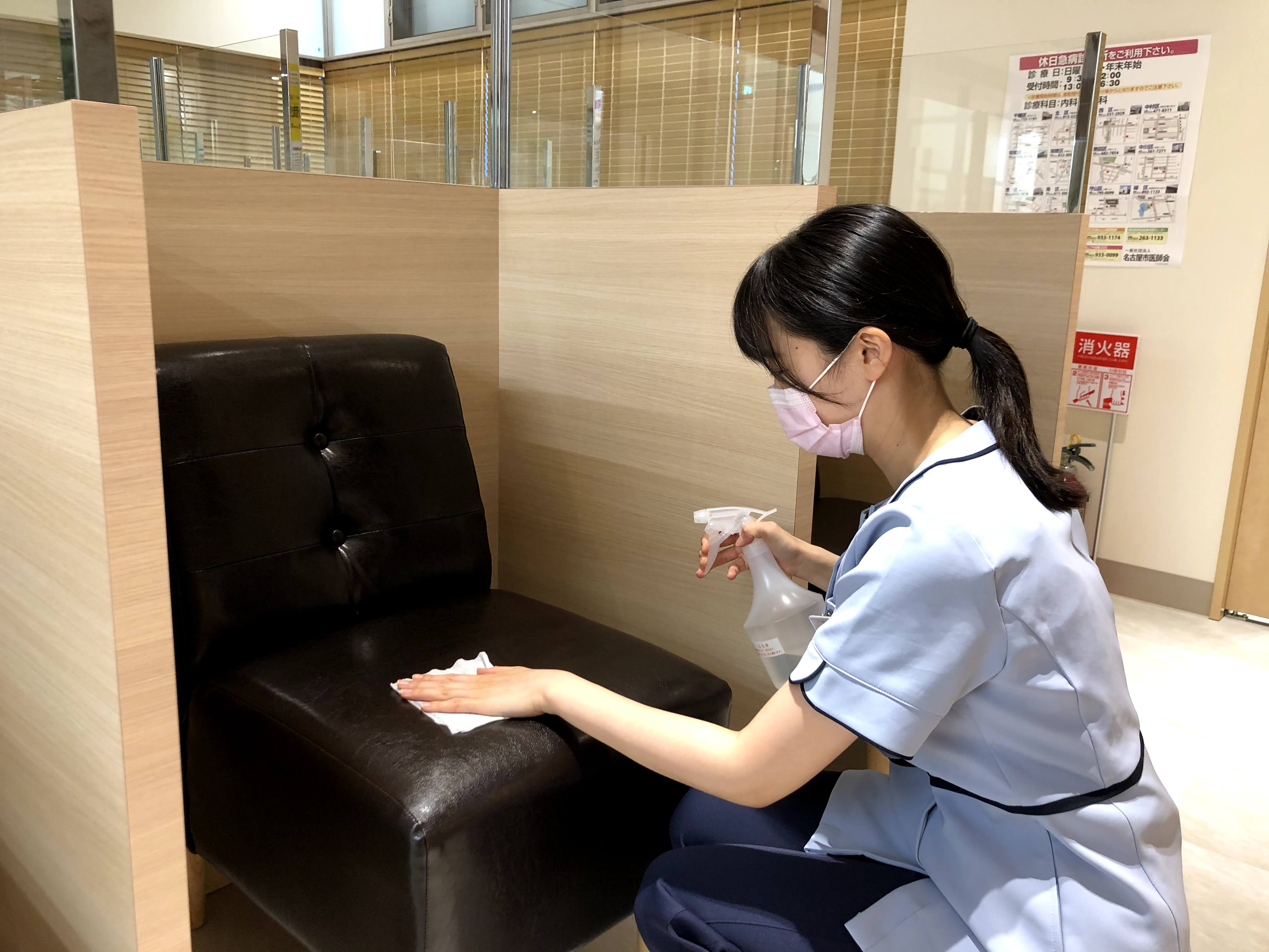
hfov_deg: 63.4
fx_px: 1026
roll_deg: -1.5
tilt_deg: -13.5
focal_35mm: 28
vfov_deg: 49.7
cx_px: 634
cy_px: 476
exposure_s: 1/24
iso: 40
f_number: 1.8
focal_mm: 4
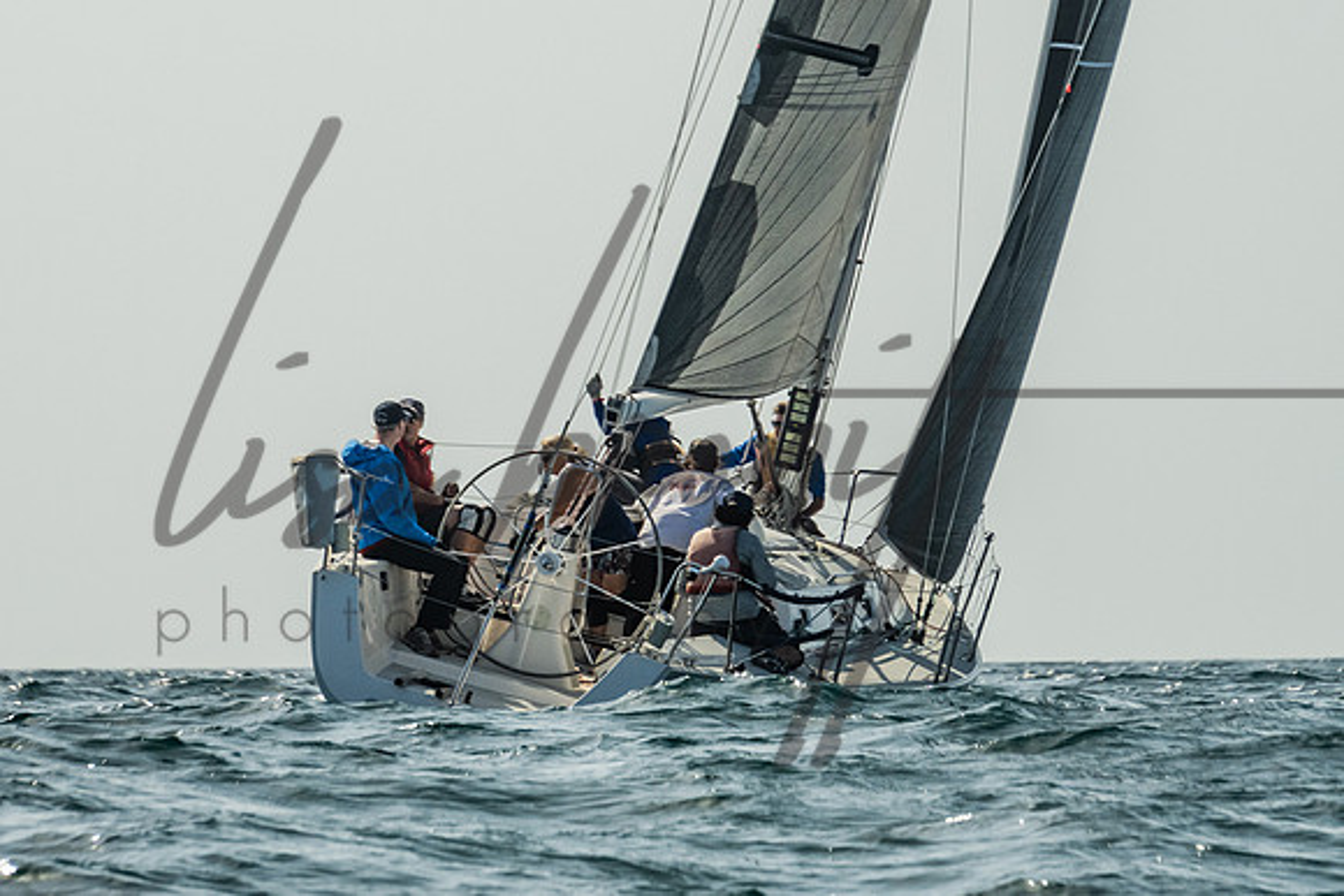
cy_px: 220
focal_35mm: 442
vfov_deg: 3.1
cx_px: 639
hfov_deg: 4.7
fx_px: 16513
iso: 320
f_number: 6.3
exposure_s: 1/1250
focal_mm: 200
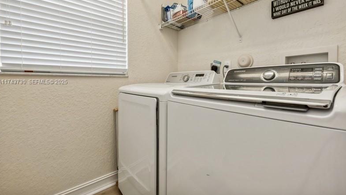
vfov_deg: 66.7
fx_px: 147
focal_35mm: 16
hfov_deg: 99.4
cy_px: 82
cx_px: 173
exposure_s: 1/15
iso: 100
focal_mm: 15
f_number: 8
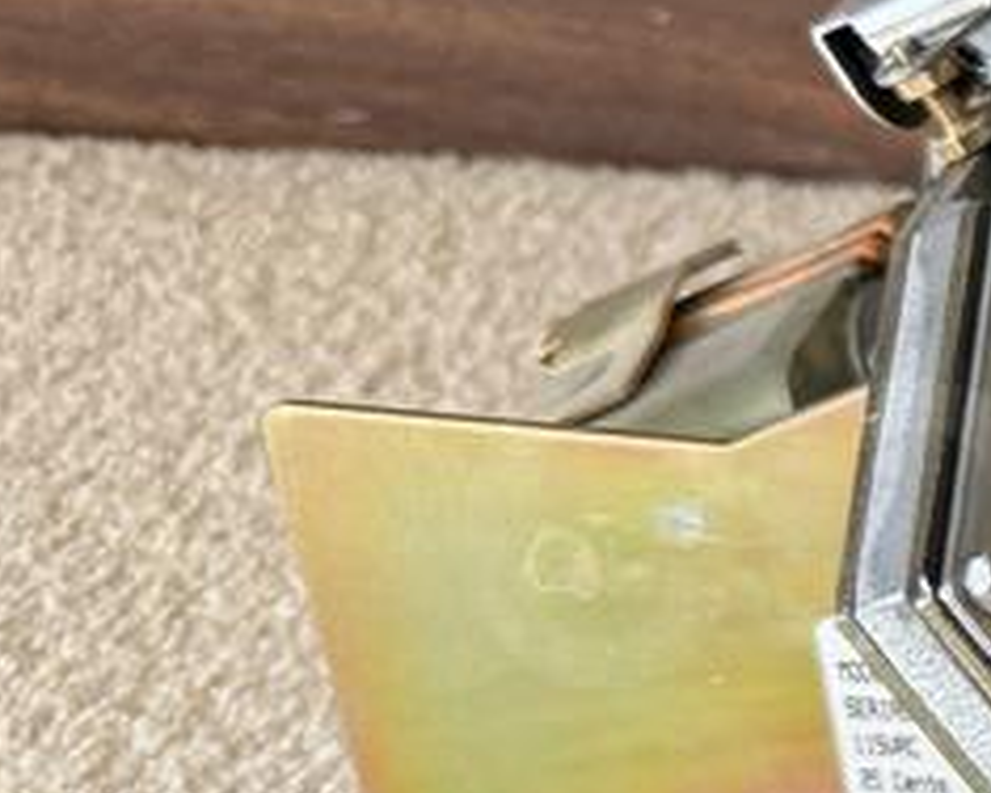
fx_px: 2992
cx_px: 2092
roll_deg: -7.2
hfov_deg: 14.8
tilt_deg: -35.6
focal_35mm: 102
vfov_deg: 15.1
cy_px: 553
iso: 200
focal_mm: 6.76
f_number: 1.78
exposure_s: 1/63
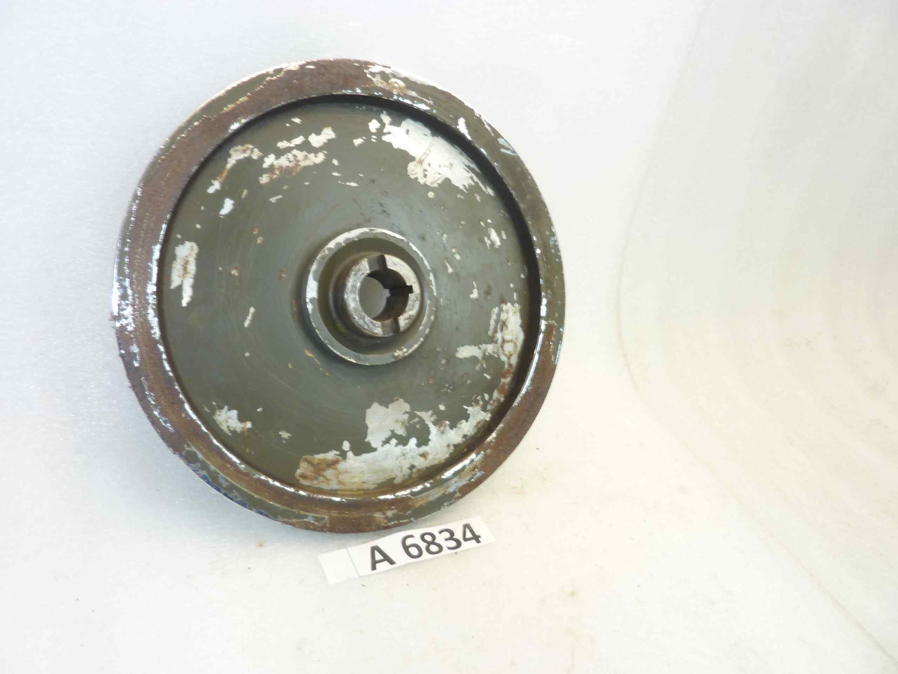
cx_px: 449
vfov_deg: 54.9
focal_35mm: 25
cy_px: 337
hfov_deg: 69.4
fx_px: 649
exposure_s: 1/20
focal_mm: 4.1
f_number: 3.3
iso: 80
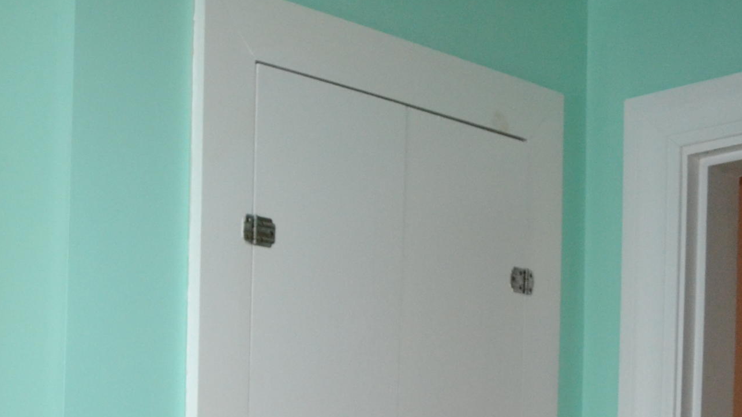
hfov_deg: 29.6
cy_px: 568
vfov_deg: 17.0
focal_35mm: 66
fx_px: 1298
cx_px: -14
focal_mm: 18
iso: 1800
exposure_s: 1/60
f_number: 3.5
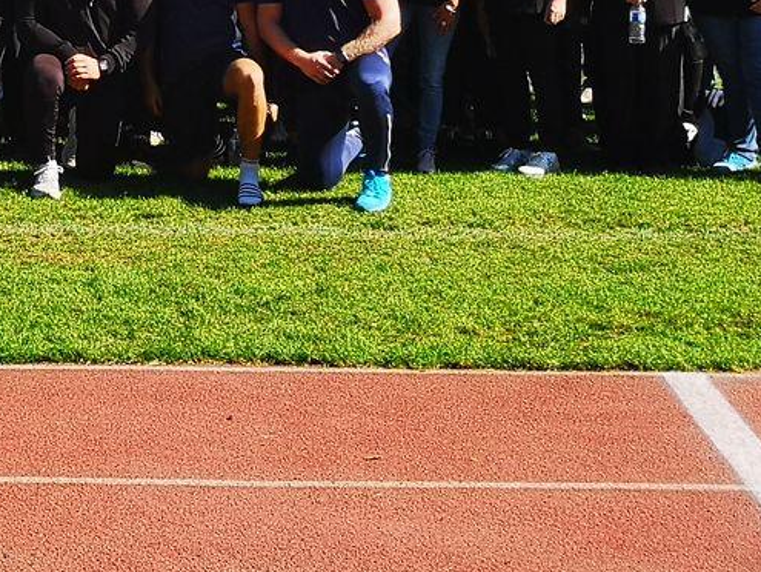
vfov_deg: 11.7
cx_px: 128
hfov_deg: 15.7
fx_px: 2728
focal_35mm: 124
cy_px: -161
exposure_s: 1/1242
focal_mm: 3.95
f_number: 1.8
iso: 50
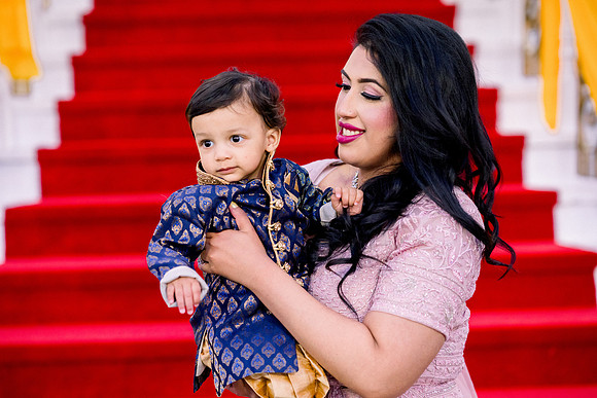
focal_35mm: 85
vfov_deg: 16.1
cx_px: 298
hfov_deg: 23.9
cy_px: 199
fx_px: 1410
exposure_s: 1/160
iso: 3200
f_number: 2.2
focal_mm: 85
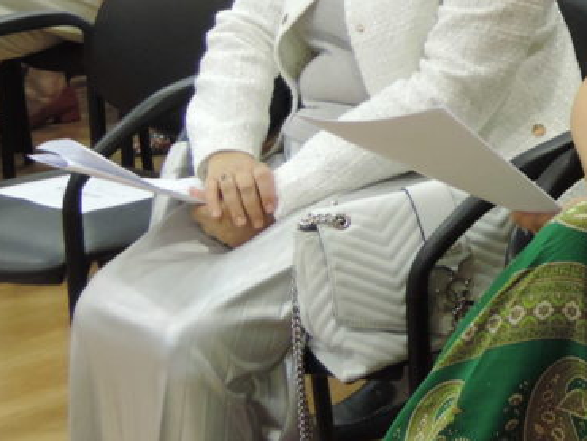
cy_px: -27
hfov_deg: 14.4
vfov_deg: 11.3
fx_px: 2206
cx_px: 808
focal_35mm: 130
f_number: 3.5
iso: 400
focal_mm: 8.3
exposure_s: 1/20
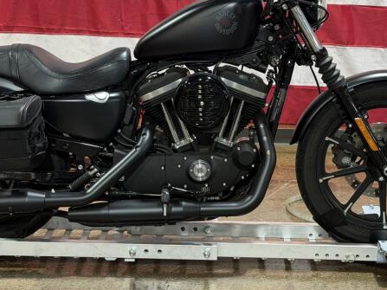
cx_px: 201
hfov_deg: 22.8
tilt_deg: -12.5
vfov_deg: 17.2
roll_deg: -0.7
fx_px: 961
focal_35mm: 86
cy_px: 147
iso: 80
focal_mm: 6.76
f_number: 1.78
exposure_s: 1/60
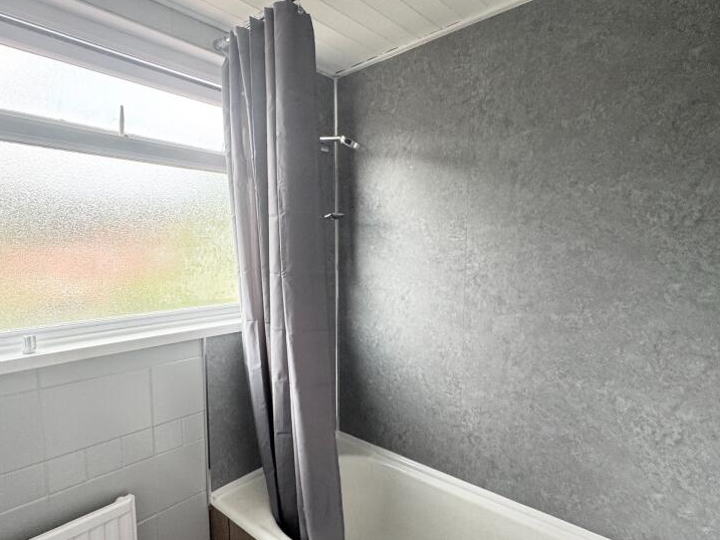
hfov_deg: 81.4
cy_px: 294
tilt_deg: -7.1
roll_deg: +1.3
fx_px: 416
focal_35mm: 20
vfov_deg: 65.9
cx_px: 318
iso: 80
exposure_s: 1/99
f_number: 2.2
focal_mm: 2.22
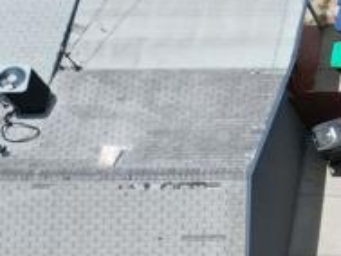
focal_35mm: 130
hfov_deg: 12.7
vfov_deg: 11.3
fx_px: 1281
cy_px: 247
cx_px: 736
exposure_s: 1/3200
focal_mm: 6.72
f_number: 1.7
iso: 110
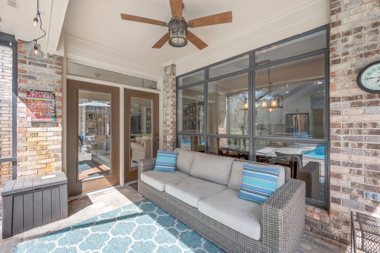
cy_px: 126
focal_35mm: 14
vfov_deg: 79.1
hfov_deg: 102.3
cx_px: 190
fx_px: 153
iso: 100
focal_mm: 14.5
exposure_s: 1/40
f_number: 9
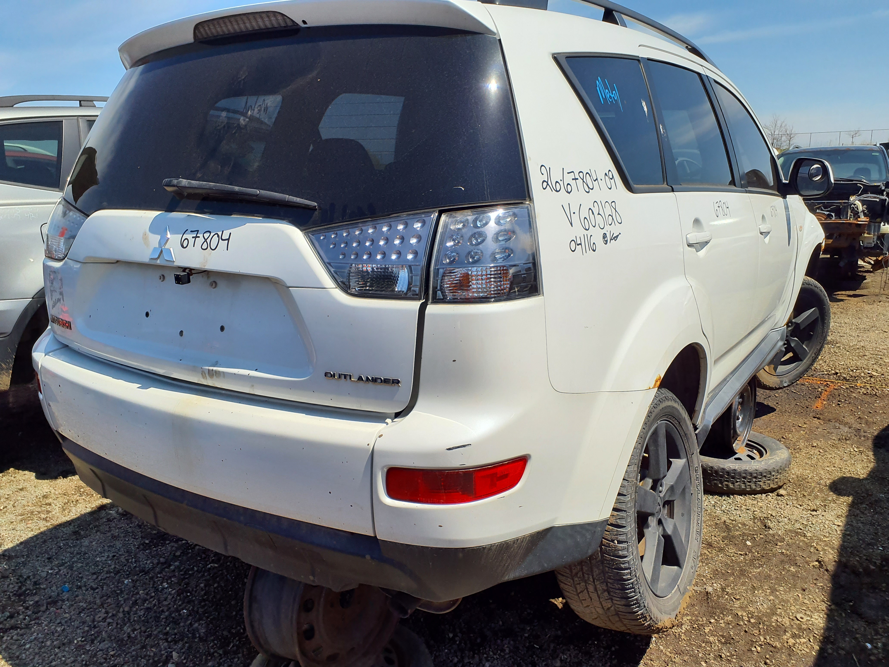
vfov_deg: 51.4
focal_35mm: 27
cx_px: 444
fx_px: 693
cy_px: 334
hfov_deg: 65.3
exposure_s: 1/3016
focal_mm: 3.58
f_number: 1.9
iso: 40
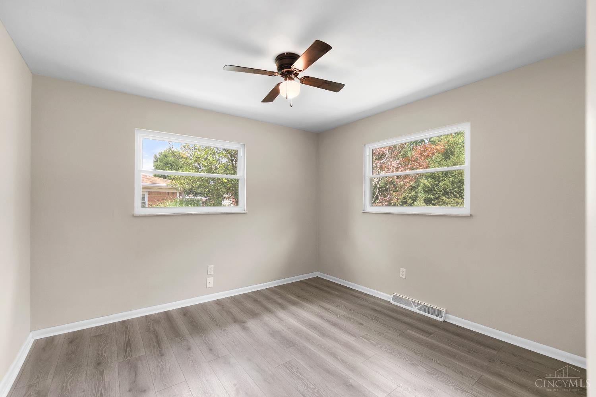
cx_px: 298
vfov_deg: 77.3
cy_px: 198
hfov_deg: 100.4
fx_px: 248
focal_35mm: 15
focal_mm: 10
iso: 400
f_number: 5
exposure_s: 1/13
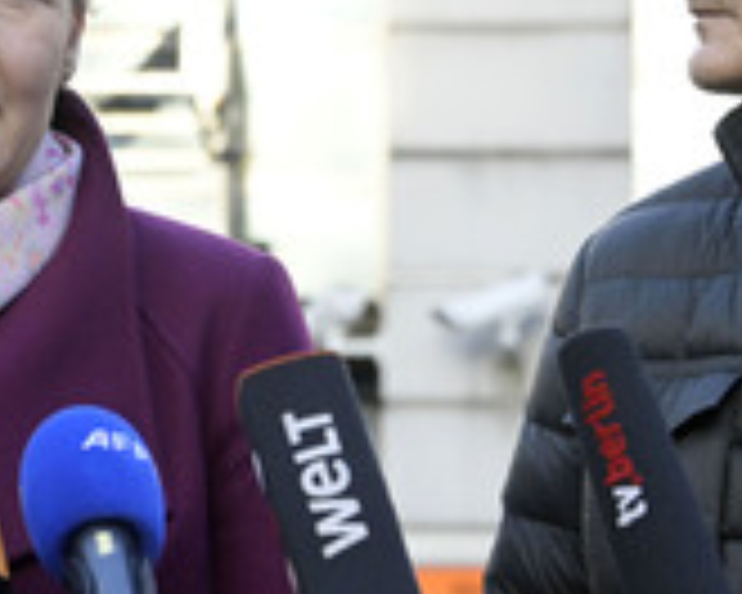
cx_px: 340
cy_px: 333
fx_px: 5644
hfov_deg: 7.5
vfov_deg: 6.0
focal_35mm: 257
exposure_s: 1/1000
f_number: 6.3
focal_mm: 100
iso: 4000
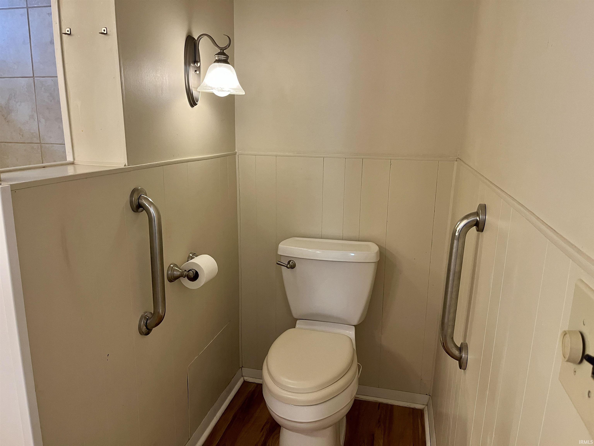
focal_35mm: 26
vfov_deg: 53.1
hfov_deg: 67.3
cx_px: 297
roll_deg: -1.3
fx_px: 446
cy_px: 223
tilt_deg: -14.0
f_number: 1.6
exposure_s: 1/60
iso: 250
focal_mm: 5.1
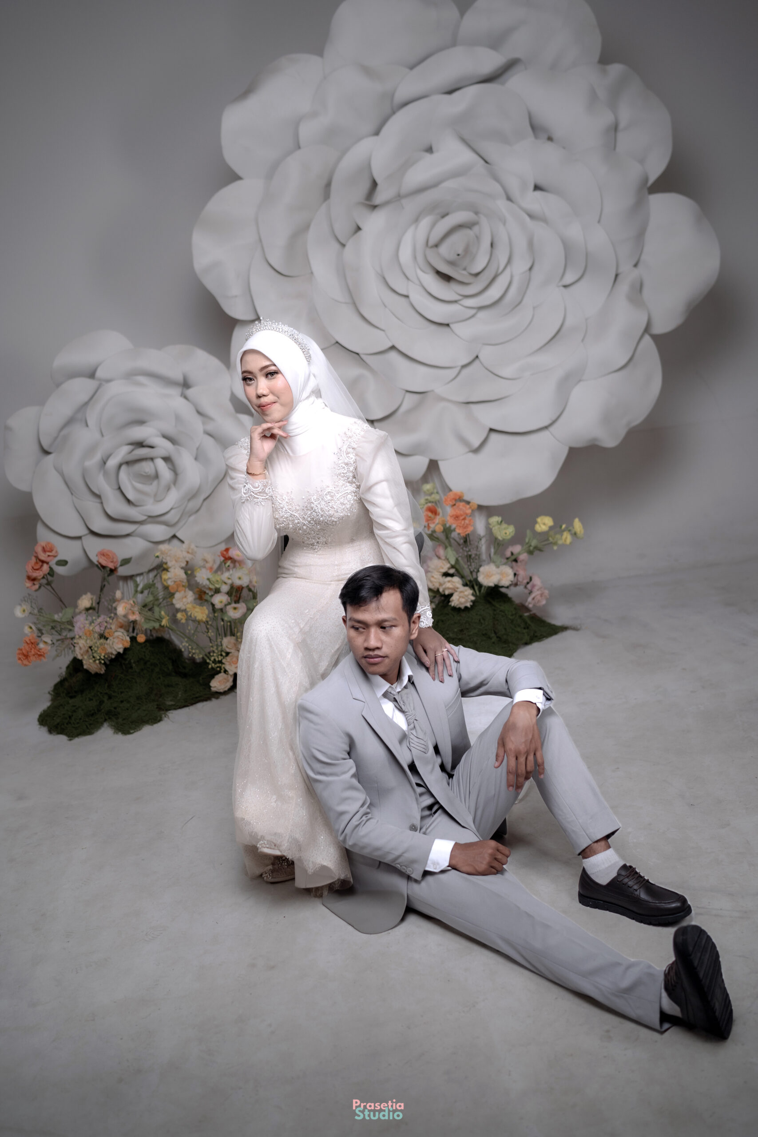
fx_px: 1105
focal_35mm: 35
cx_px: 379
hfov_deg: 37.9
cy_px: 568
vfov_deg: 54.4
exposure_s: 1/125
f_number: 2
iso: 200
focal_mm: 35
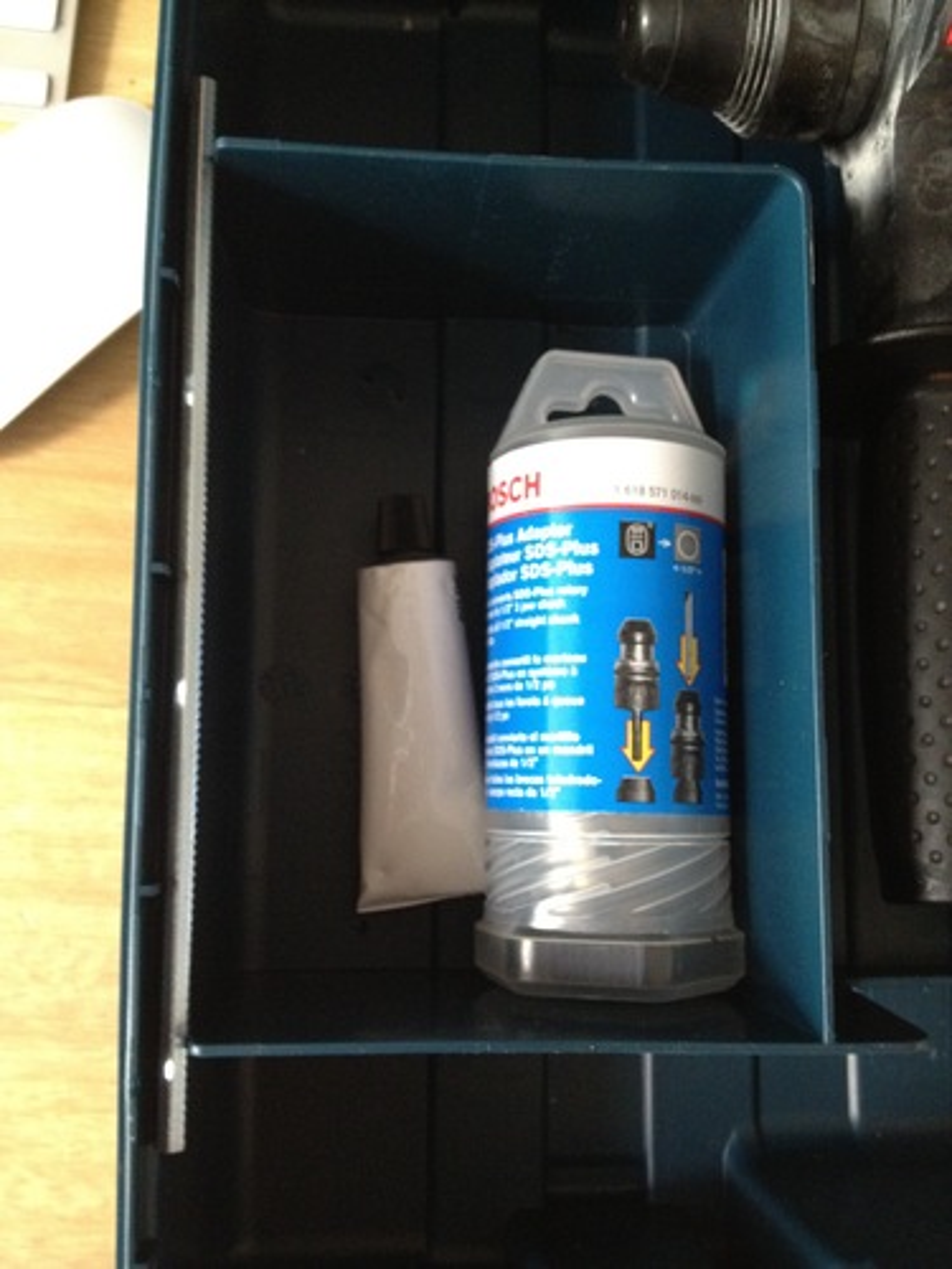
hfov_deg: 40.7
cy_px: 634
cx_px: 476
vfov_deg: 52.6
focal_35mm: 35
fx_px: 1283
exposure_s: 1/17
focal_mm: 4.28
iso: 400
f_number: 2.4
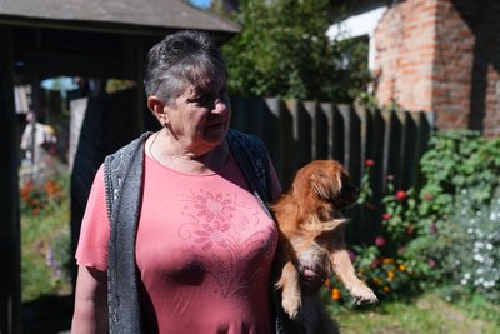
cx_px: 250
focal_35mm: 41
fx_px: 570
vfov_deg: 32.7
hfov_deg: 47.4
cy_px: 167
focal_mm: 41
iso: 640
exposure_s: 1/125
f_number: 3.2
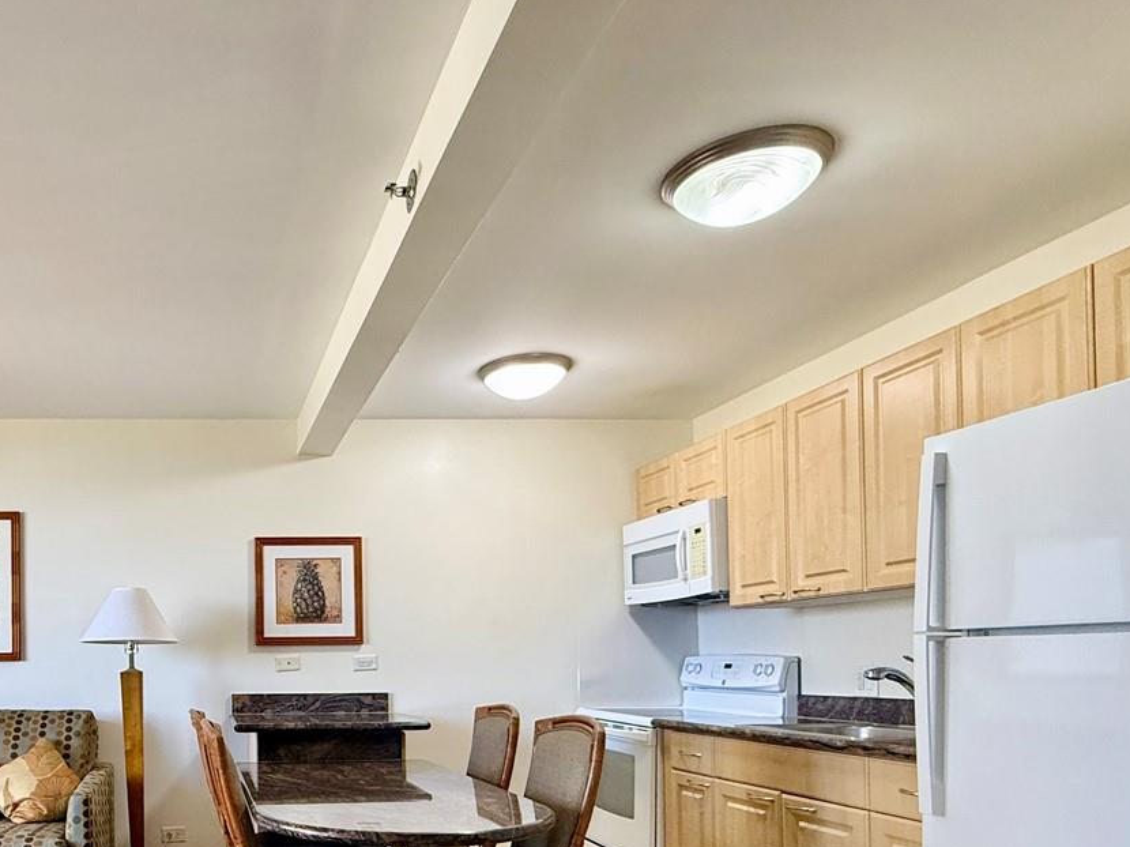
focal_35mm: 27
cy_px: 658
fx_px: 881
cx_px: 231
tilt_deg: +1.0
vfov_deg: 48.9
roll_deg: +0.9
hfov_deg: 60.3
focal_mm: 2.22
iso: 200
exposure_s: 1/120
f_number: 2.2
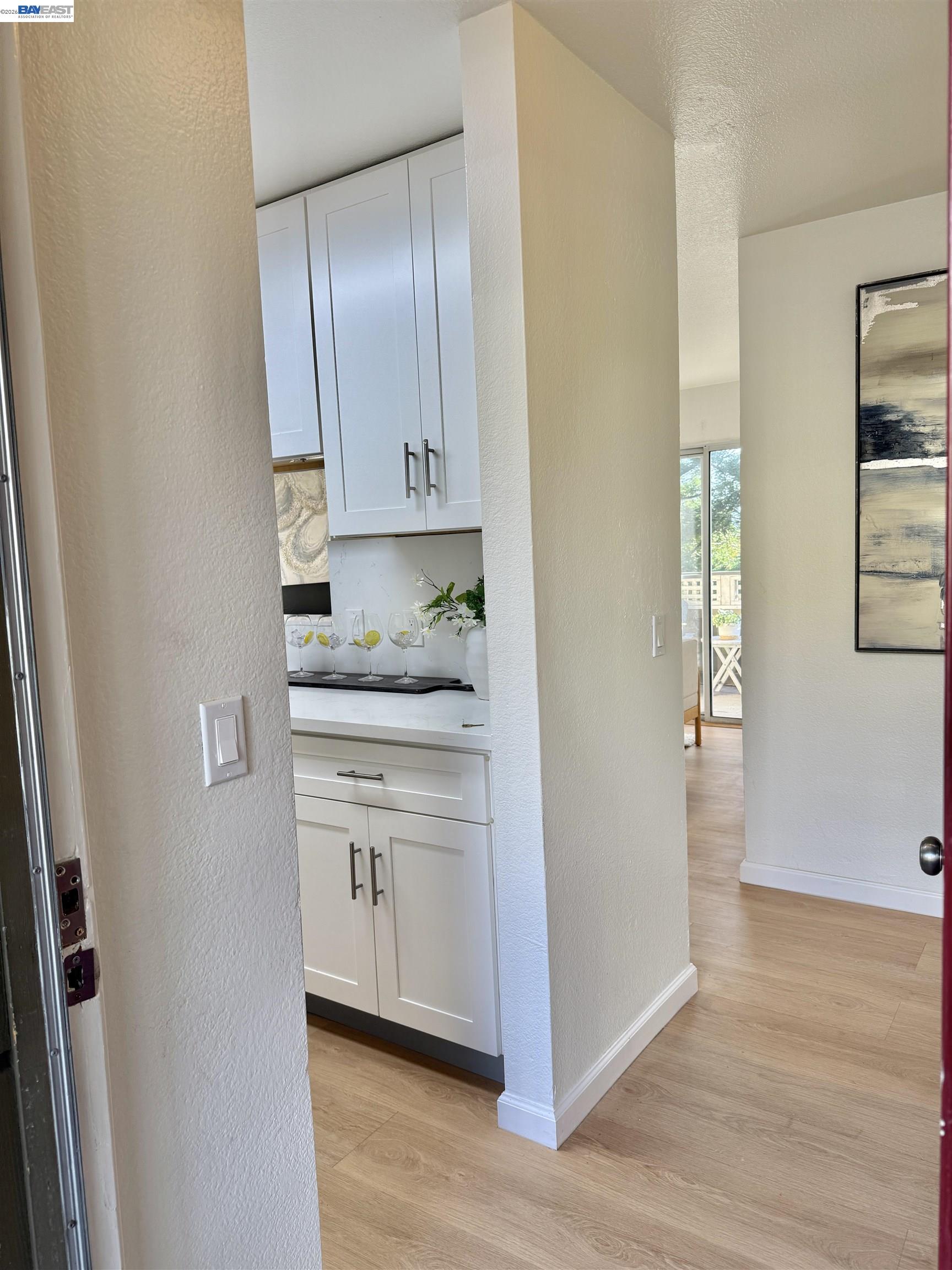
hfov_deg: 56.8
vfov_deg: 71.6
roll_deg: +1.5
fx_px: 880
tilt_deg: -5.3
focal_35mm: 24
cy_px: 635
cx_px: 476
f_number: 1.78
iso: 64
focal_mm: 6.76
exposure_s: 1/120
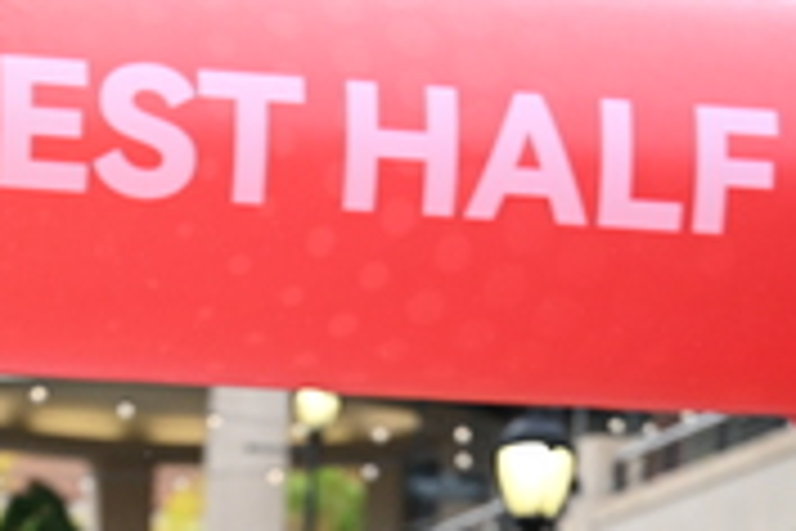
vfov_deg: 6.1
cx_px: 223
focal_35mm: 218
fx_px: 4820
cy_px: 1089
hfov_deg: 9.4
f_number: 2.8
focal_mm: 70
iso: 1250
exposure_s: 1/2500
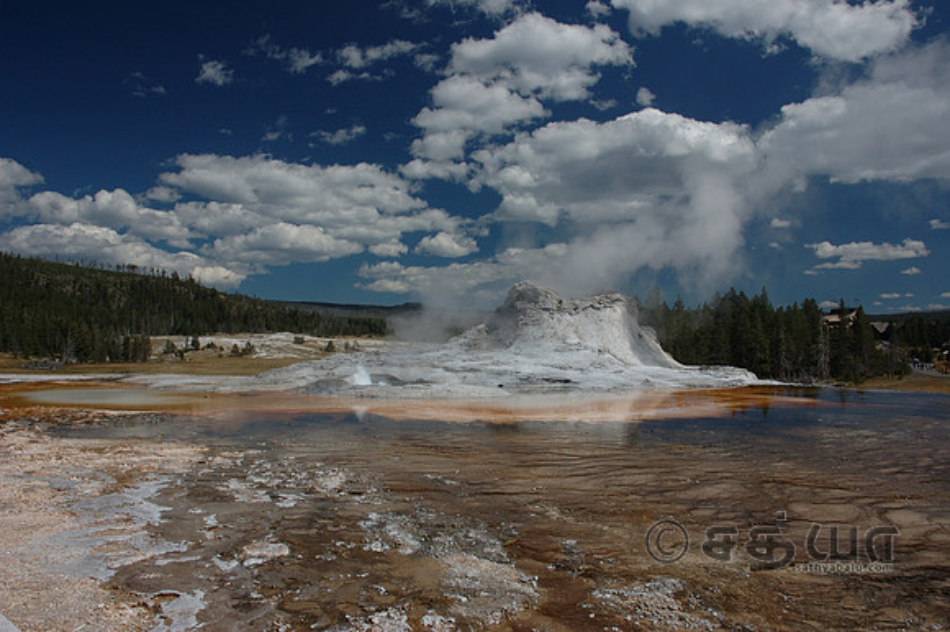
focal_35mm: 27
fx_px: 712
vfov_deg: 47.9
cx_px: 475
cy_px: 316
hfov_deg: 67.4
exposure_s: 1/320
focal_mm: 18
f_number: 9
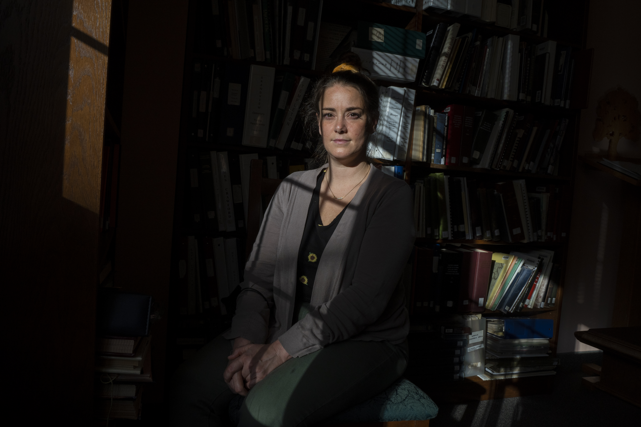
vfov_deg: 46.4
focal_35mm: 28
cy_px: 214
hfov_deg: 65.5
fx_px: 499
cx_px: 320
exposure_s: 1/250
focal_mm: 28
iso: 640
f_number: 18
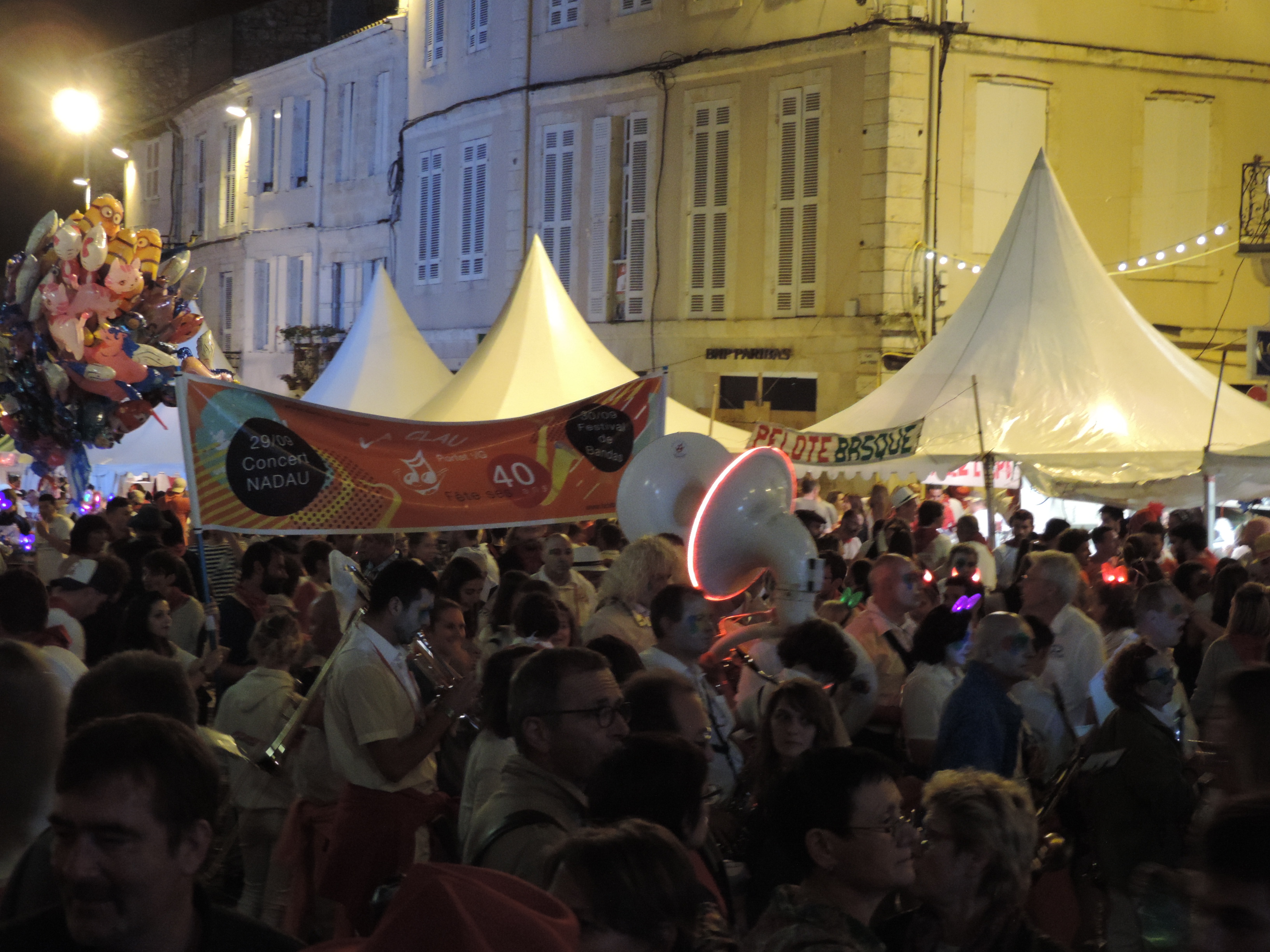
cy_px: 476
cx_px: 635
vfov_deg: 21.0
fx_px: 2568
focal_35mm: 70
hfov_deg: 27.8
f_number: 3.9
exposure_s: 1/15
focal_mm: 12.4
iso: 800
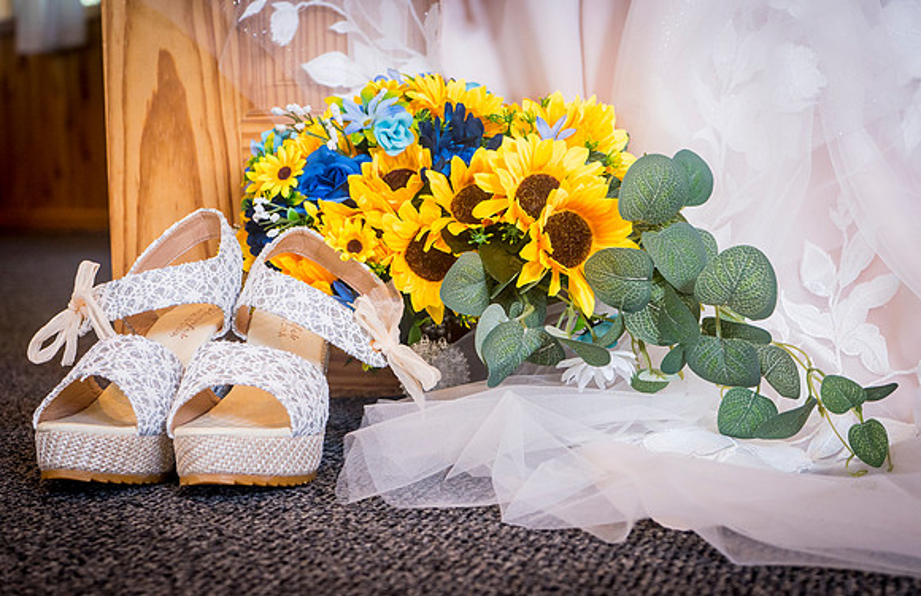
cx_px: 441
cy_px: 286
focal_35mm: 60
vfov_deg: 22.1
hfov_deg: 33.5
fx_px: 1528
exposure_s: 1/100
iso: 1250
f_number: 5.6
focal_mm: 50
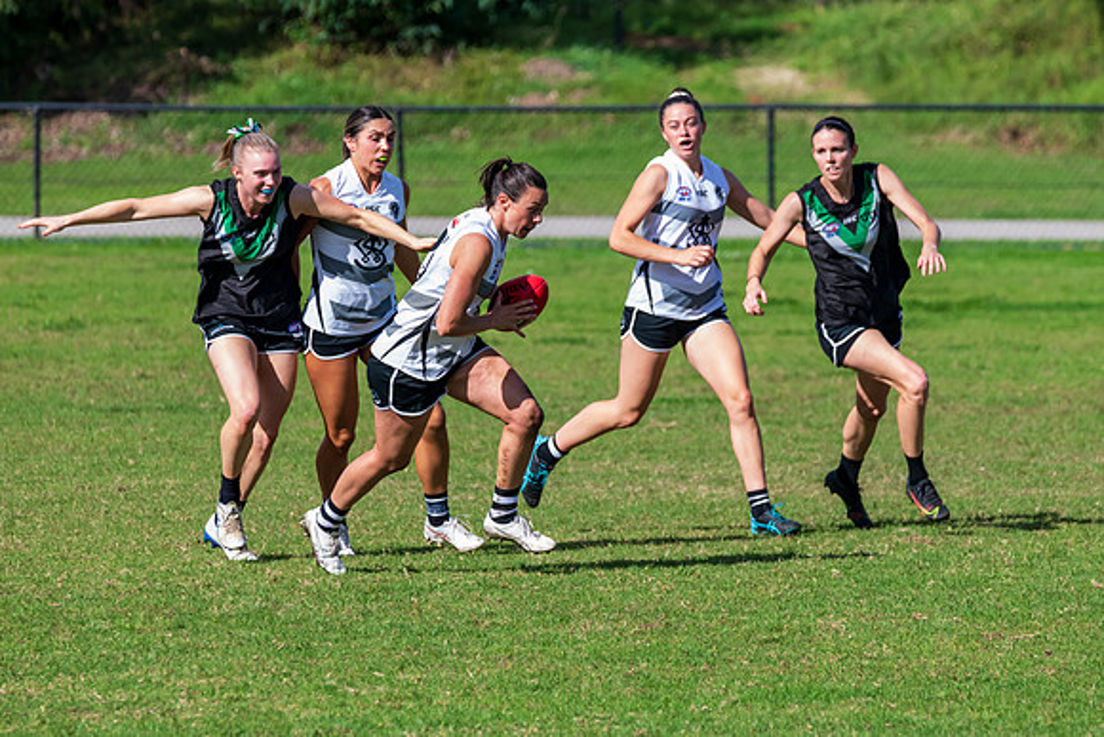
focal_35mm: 471
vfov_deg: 2.9
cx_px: 525
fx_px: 14445
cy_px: 362
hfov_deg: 4.4
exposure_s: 1/1250
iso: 800
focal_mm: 380
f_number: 9
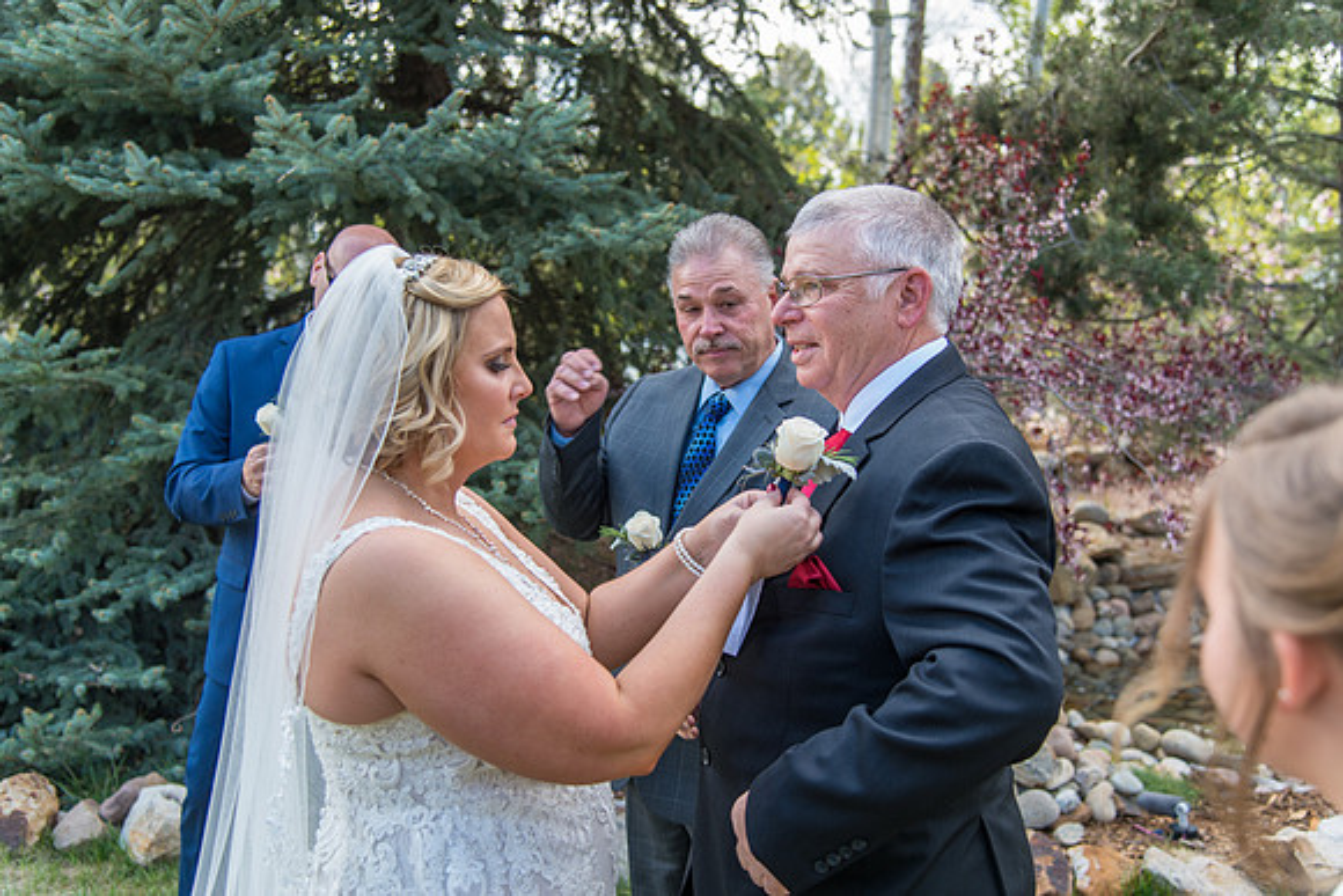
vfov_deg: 33.4
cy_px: 448
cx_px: 672
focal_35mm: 40
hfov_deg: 48.4
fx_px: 1493
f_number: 4
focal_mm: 40
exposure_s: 1/160
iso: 200
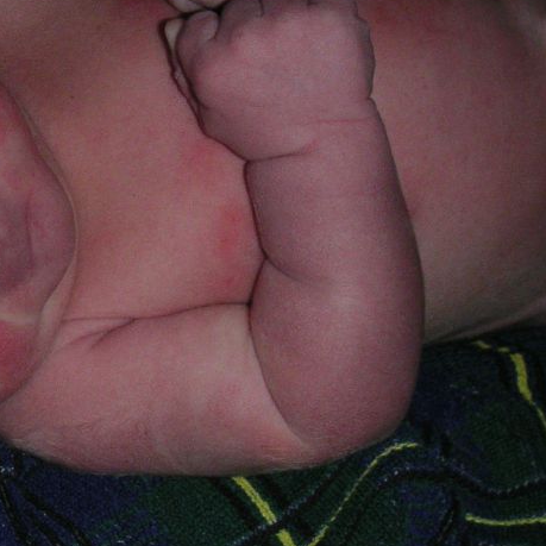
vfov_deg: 23.0
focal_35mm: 75
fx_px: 1338
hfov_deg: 22.1
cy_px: 230
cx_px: -23
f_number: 6.7
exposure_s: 1/45
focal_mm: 6
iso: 160
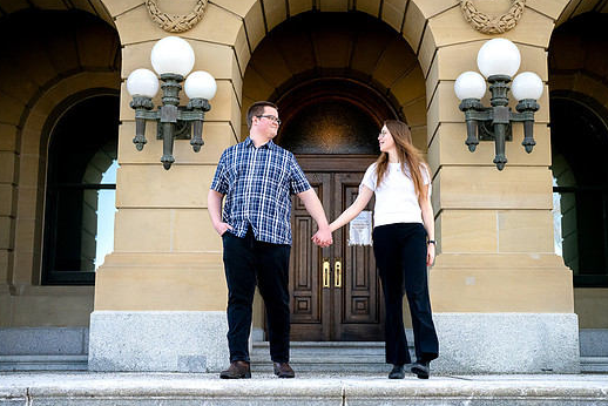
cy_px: 212
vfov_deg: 24.2
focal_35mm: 56
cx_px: 332
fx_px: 946
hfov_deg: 35.6
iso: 6400
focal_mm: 50
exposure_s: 1/8000
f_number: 3.5
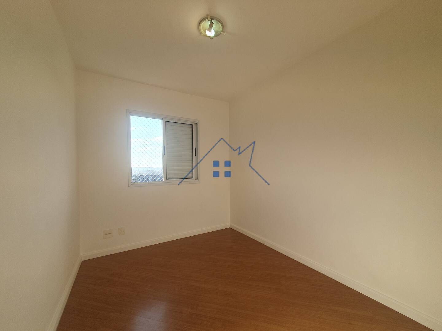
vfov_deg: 89.9
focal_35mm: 13
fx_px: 166
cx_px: 221
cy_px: 166
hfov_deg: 106.2
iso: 50
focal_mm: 1.8
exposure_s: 1/265
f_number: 2.2
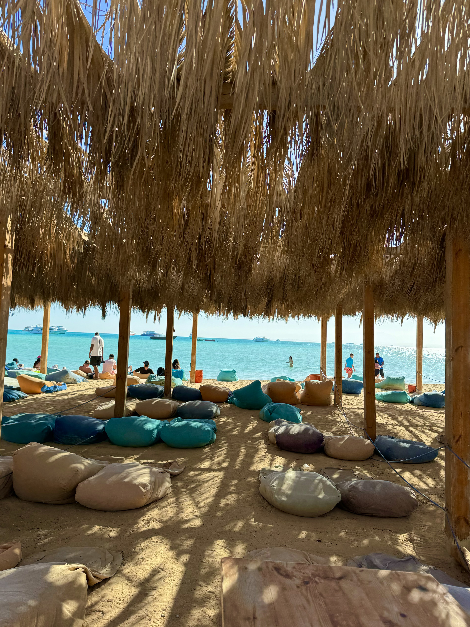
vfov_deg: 65.3
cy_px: 306
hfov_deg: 51.3
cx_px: 227
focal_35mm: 27
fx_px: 489
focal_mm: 6.86
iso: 80
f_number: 1.78
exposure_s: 1/1818
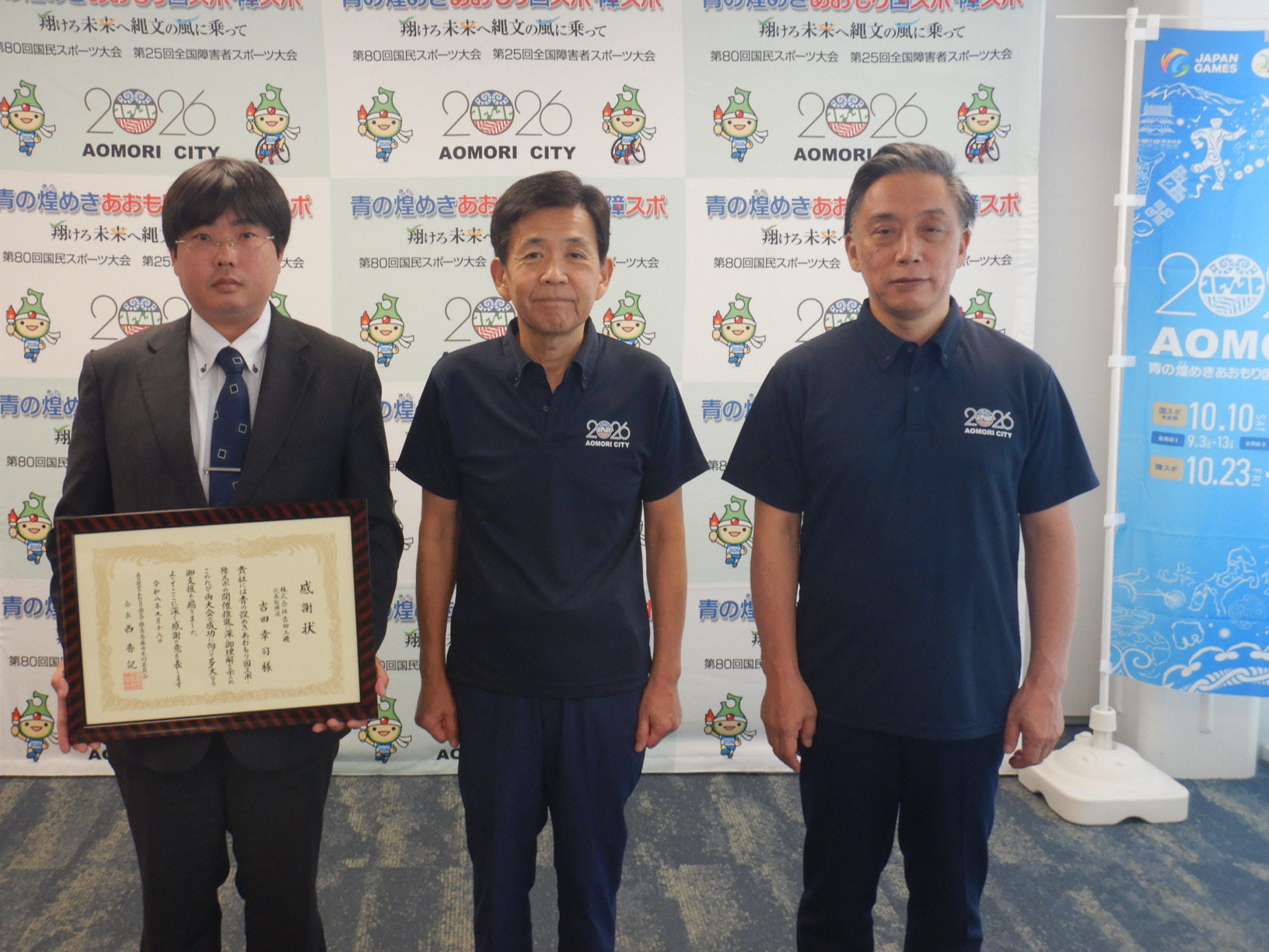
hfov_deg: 48.7
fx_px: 1393
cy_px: 388
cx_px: 504
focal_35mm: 38
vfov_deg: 37.6
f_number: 4.2
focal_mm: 5.6
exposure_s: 1/30
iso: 180
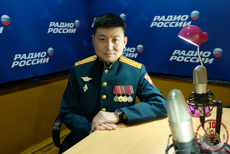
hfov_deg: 58.7
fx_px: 204
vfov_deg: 41.1
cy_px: 77
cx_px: 115
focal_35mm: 32
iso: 1000
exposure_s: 1/52
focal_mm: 21.4
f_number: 3.2
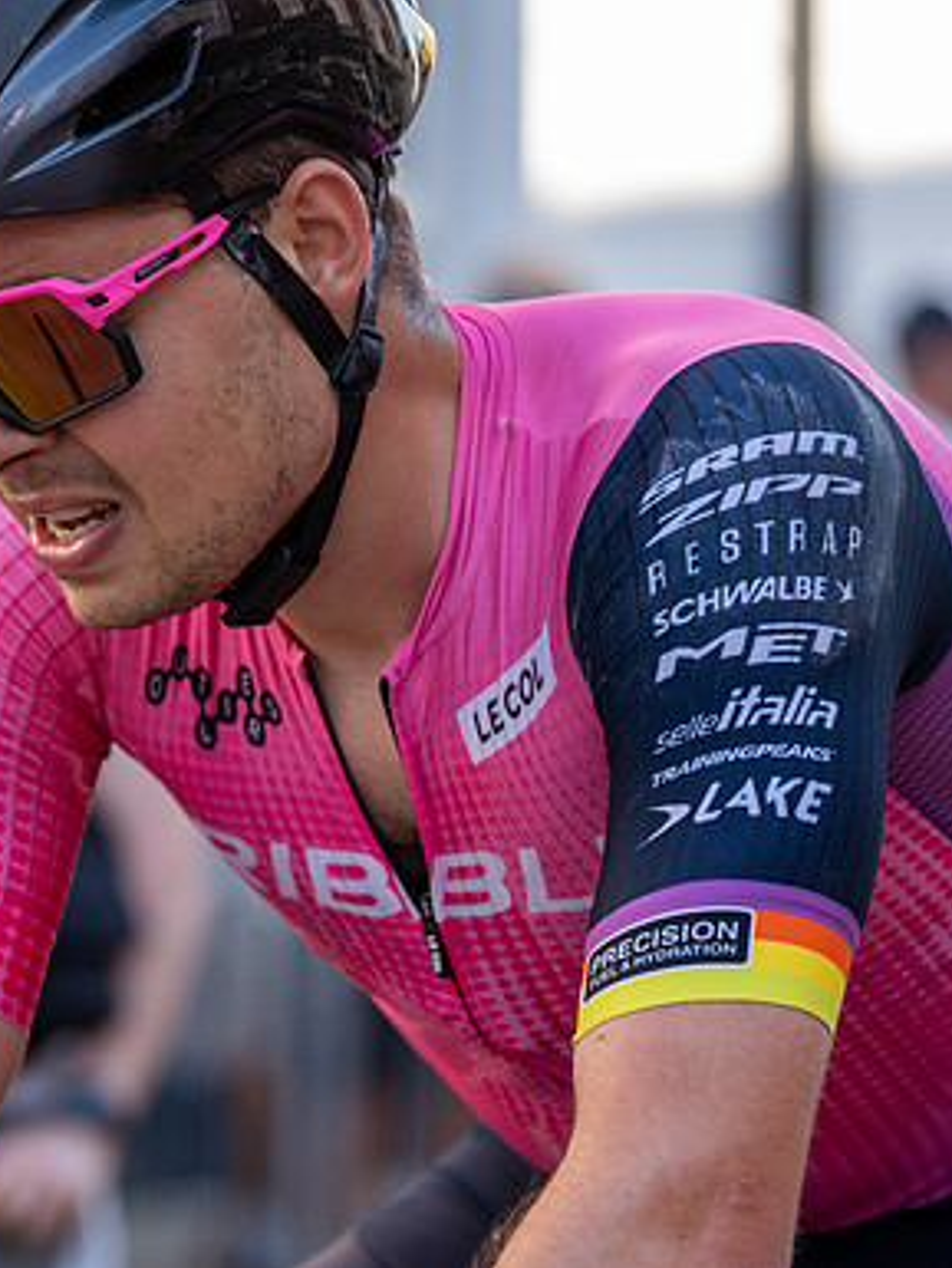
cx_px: 168
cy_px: 634
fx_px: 6853
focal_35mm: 187
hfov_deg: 7.9
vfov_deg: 10.6
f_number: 4
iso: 800
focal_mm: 129
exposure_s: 1/1000
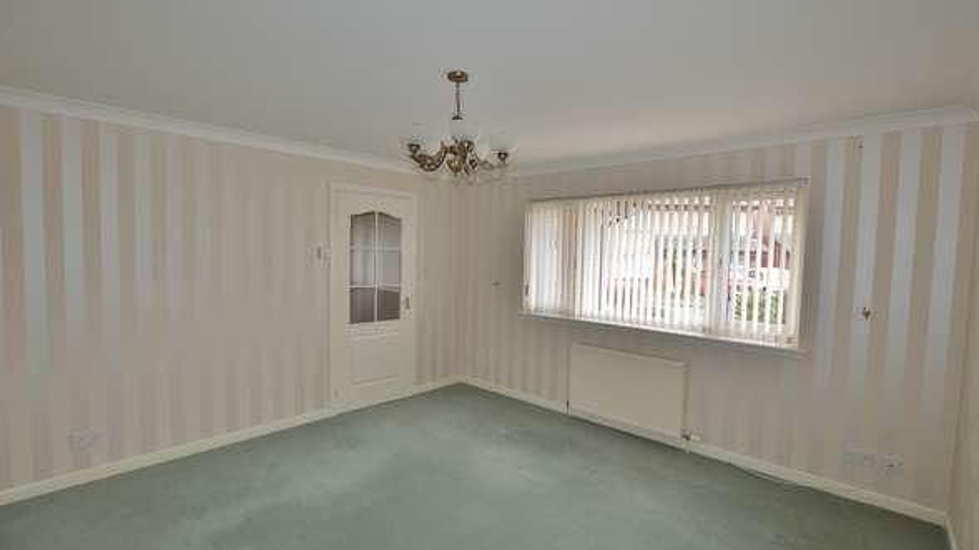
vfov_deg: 67.0
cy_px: 280
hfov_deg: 99.4
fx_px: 415
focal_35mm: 16
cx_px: 485
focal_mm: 10
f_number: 4
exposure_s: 1/125
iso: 400
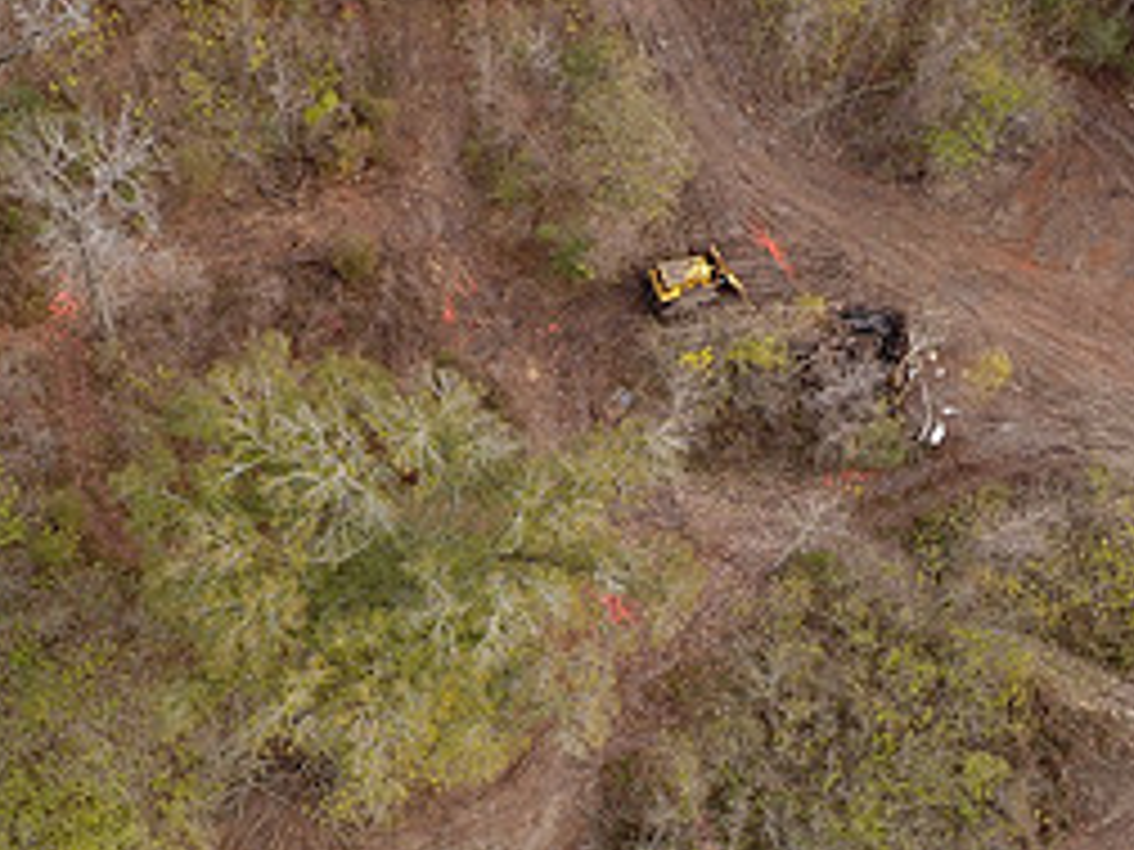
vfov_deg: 31.5
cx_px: 378
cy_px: 492
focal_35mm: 46
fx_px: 1507
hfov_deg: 40.7
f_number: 2.8
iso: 100
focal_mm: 3.61
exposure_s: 1/248
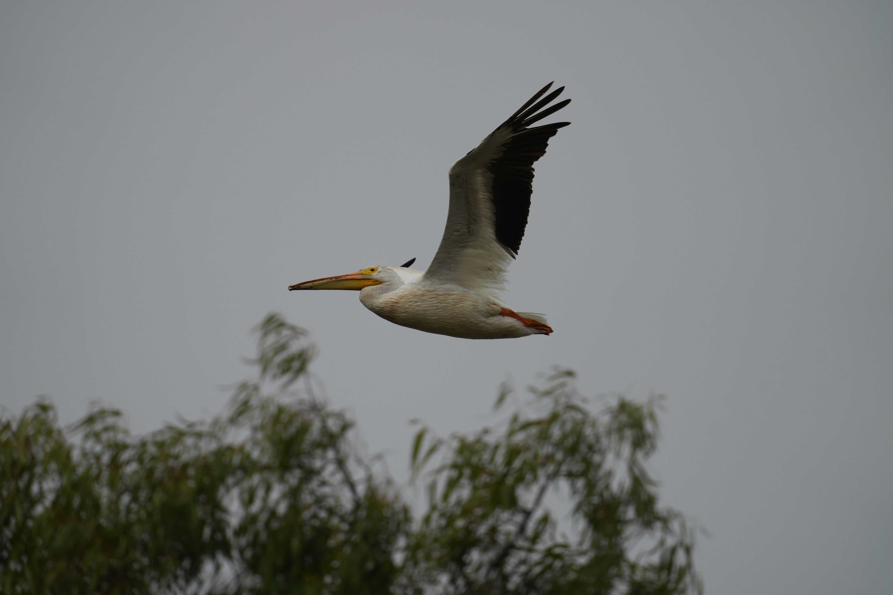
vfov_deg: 2.3
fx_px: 14882
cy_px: 298
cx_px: 446
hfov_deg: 3.4
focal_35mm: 600
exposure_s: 1/2500
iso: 320
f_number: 5.6
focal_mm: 600
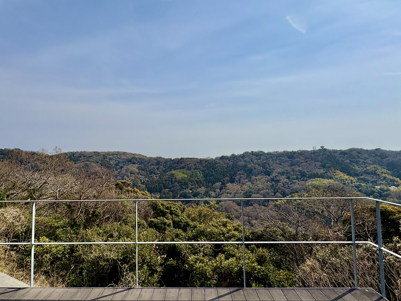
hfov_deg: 81.6
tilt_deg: +4.1
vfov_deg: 66.0
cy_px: 148
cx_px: 187
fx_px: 232
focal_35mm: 20
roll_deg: +1.3
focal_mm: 2.22
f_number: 2.2
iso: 50
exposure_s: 1/5263
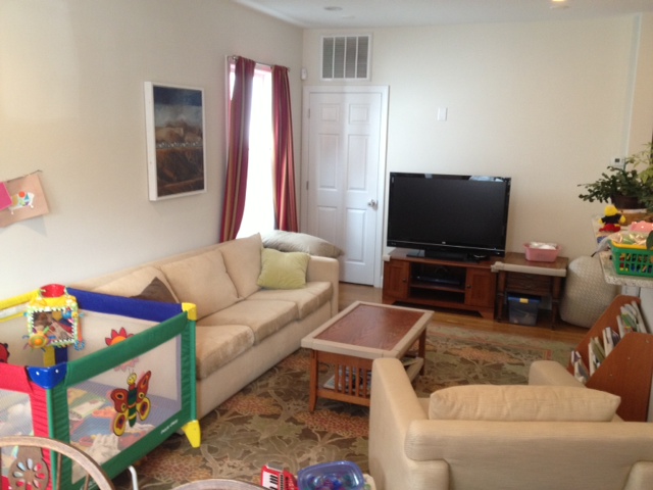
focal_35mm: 35
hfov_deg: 52.6
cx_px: 326
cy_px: 245
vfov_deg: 40.7
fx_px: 660
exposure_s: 1/20
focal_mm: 4.28
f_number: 2.4
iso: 160
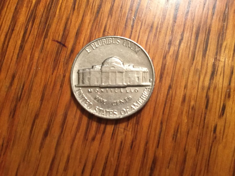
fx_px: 210
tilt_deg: -84.6
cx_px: 118
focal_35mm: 31
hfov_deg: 58.4
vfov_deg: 45.4
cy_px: 88
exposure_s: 1/30
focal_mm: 3.3
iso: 125
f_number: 2.4
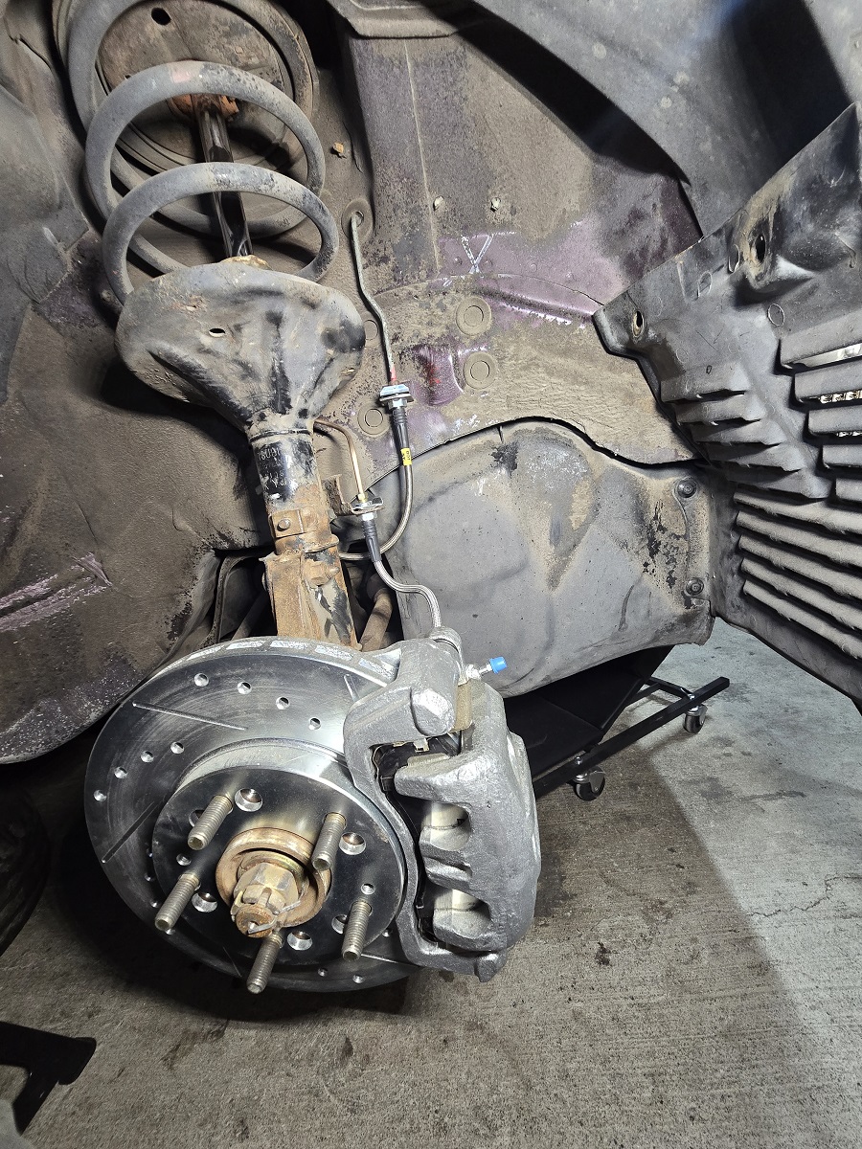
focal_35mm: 13
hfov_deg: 89.9
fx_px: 432
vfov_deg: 106.2
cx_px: 431
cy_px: 574
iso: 250
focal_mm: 2.2
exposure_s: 1/66
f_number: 2.2
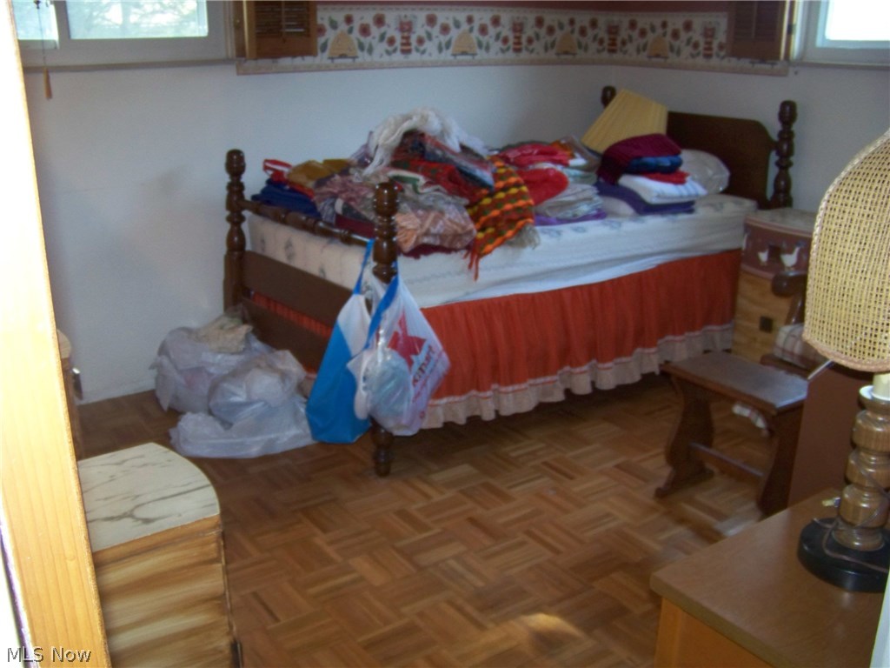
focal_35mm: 36
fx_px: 926
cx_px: 445
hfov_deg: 51.4
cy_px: 334
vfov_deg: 39.7
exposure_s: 1/30
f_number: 2.8
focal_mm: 5.85
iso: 200
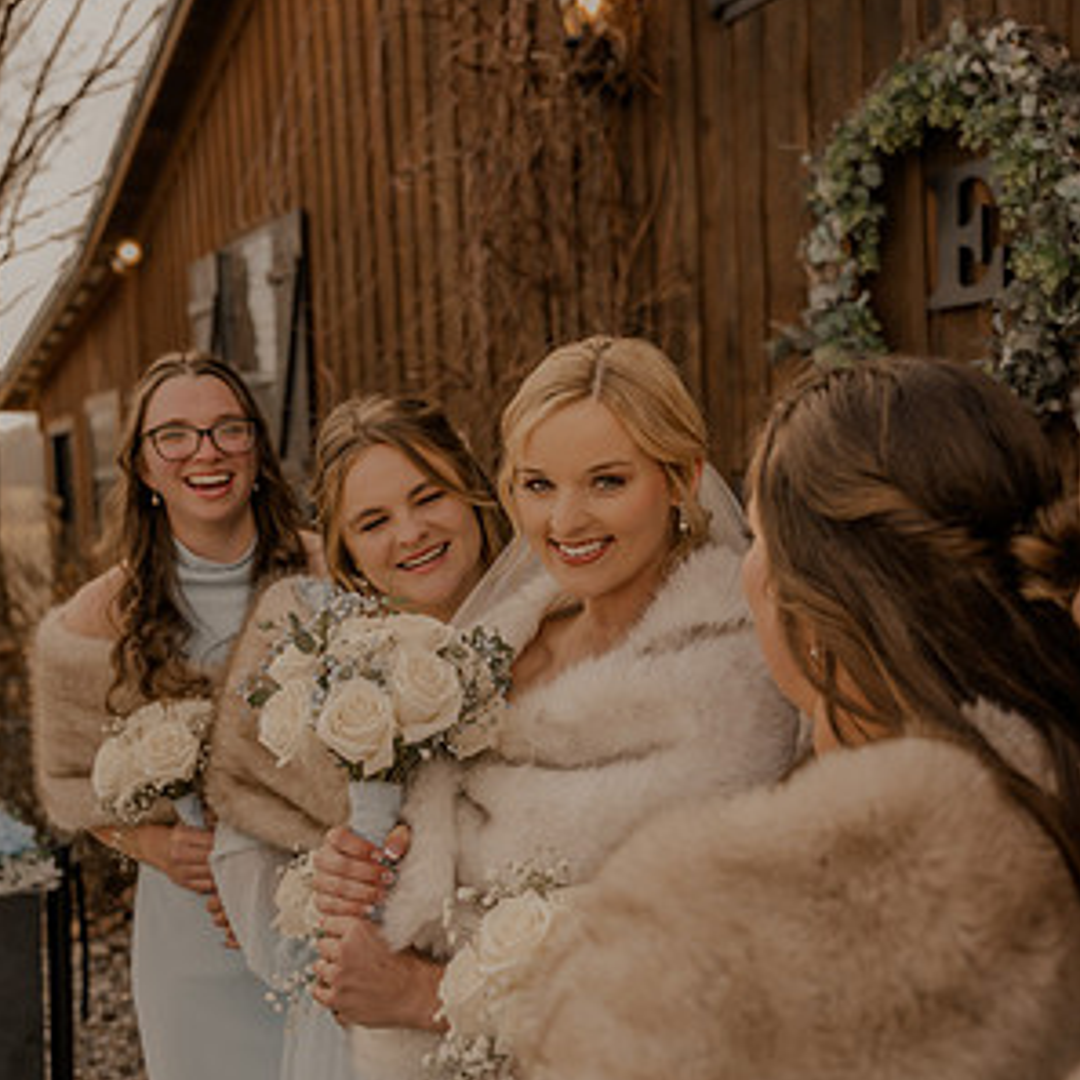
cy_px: 538
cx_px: 538
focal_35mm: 38
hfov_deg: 43.9
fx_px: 1341
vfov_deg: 43.9
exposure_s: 1/400
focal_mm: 29.5
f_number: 2.8
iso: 125
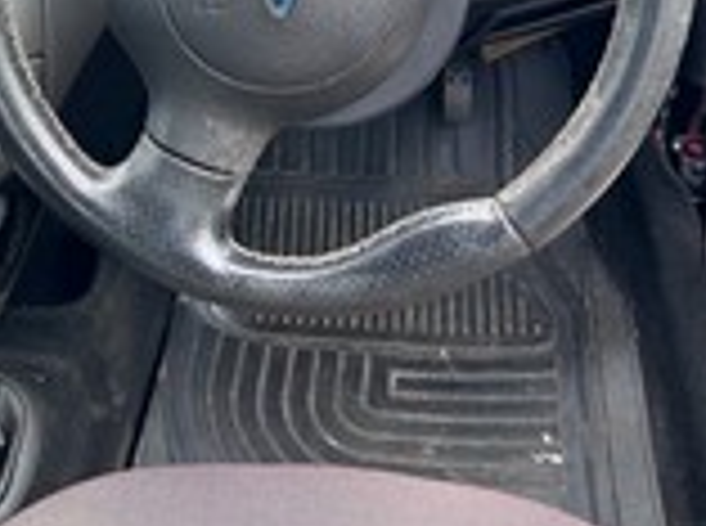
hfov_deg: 32.8
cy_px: 45
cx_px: 202
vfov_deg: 24.4
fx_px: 1180
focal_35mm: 58
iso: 50
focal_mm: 5.7
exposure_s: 1/121
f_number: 1.5
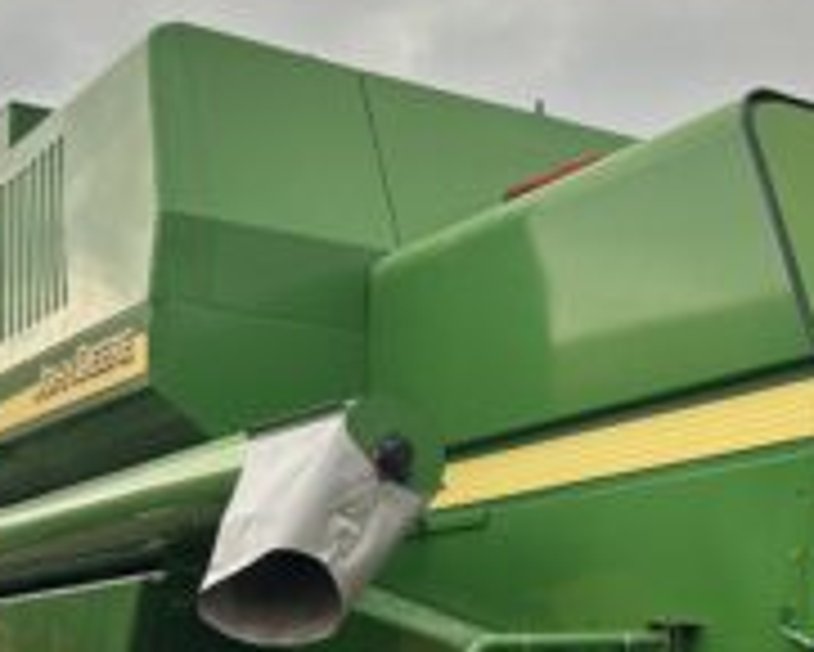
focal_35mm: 56
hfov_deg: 32.9
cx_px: 616
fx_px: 1350
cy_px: 607
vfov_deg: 26.1
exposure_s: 1/233
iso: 40
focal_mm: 5.7
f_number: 1.5
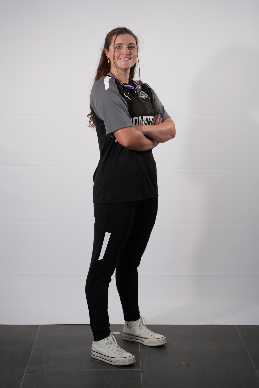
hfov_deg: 18.4
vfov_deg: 27.3
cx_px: 130
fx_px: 798
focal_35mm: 74
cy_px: 194
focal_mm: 74
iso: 640
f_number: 2.8
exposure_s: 1/200
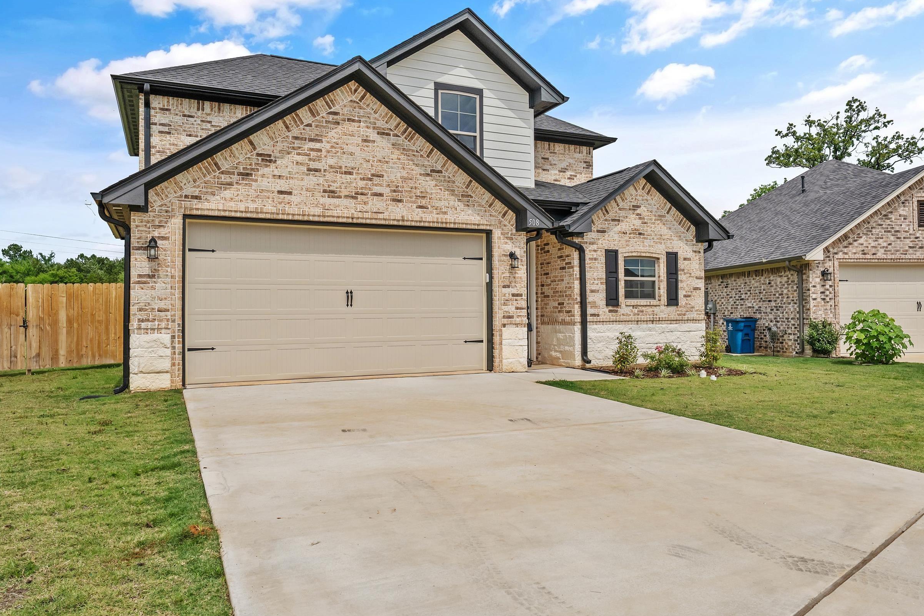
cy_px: 317
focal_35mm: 24
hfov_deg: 73.7
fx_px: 616
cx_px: 450
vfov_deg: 53.1
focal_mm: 23
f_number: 8
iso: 800
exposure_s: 1/4000
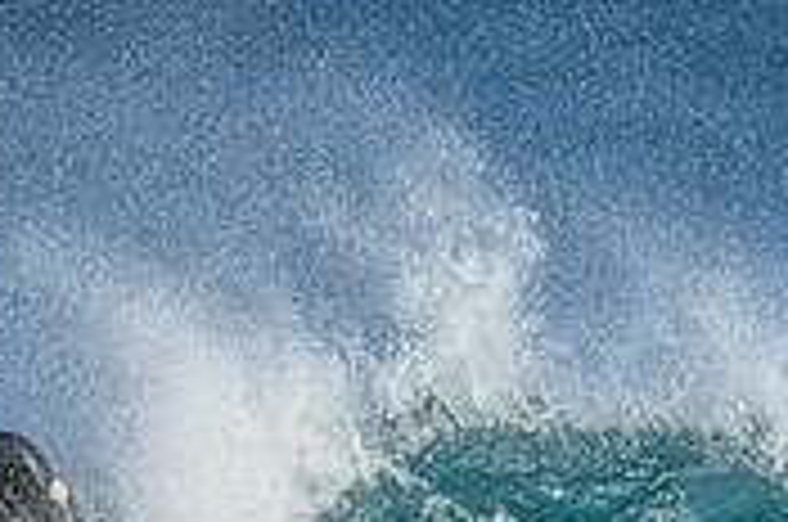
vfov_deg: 0.5
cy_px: 799
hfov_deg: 0.8
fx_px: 58096
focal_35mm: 2659
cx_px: 806
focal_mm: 800
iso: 450
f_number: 6.3
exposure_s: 1/2000
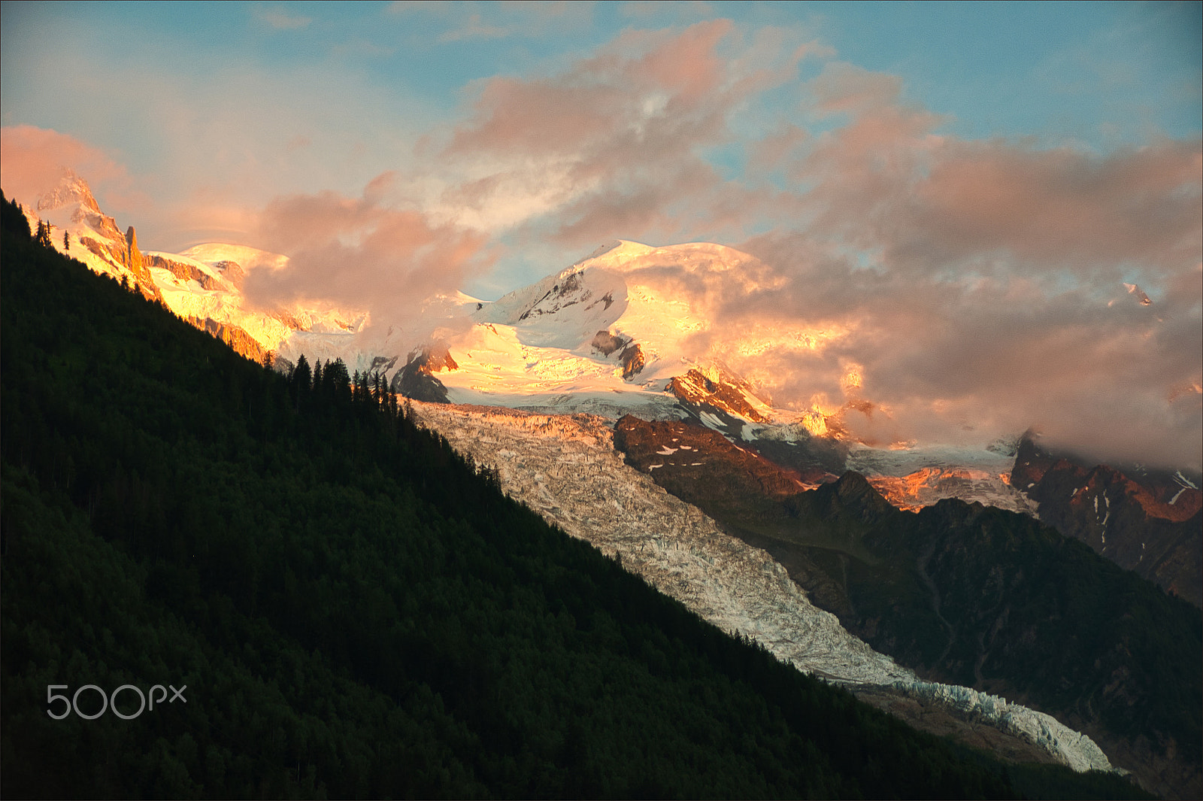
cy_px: 400
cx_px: 602
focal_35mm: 78
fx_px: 2605
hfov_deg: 26.0
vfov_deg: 17.5
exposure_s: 1/80
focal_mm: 52
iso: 200
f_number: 4.8
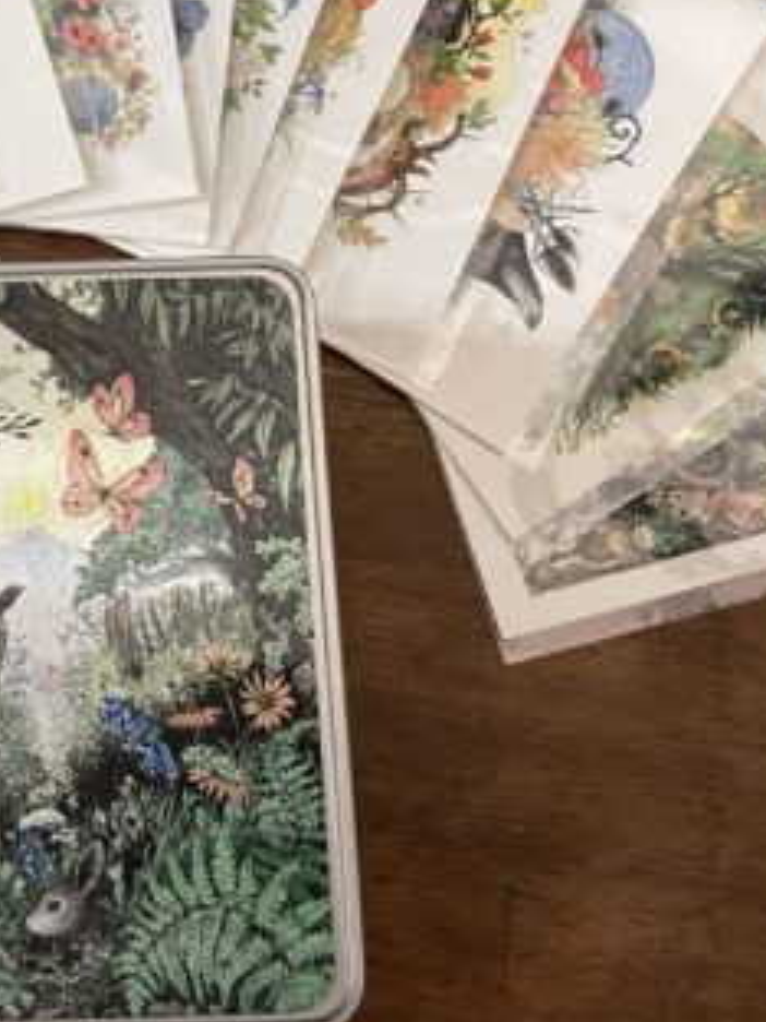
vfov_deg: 37.9
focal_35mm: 50
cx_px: 65
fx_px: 1475
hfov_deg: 27.9
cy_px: 380
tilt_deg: -77.8
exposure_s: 1/60
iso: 320
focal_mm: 4.2
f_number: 1.6
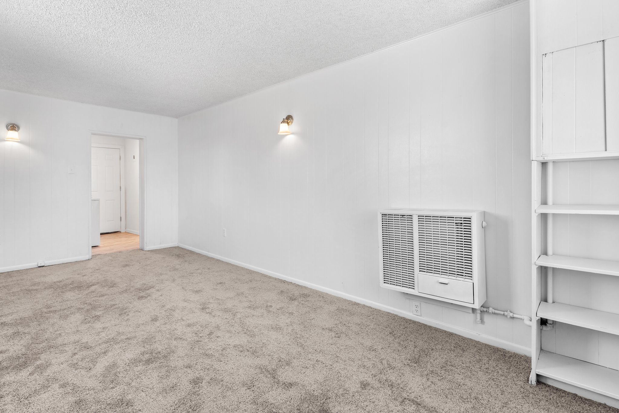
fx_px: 292
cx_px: 310
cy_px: 206
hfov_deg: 93.3
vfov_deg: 70.4
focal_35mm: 17
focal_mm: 17
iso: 100
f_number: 8
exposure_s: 1
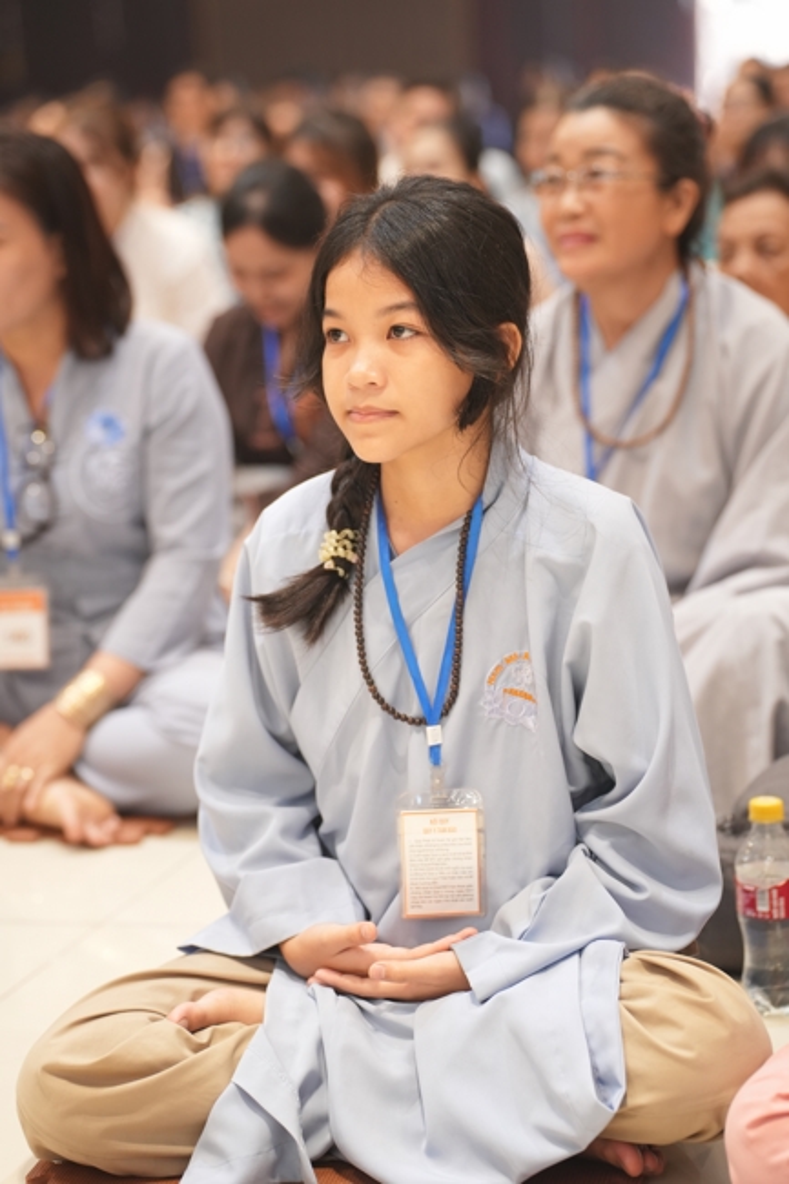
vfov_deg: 23.7
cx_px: 394
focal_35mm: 86
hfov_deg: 15.9
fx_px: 2829
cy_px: 592
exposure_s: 1/80
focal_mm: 86
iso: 1250
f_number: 2.8
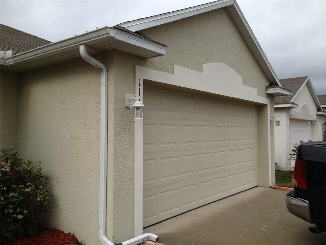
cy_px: 122
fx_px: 330
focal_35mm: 35
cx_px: 163
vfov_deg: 40.7
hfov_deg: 52.6
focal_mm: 4.28
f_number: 2.4
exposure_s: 1/1456
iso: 50
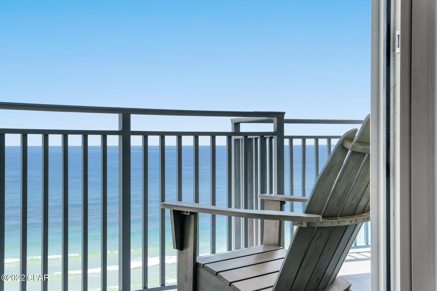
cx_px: 218
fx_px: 546
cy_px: 146
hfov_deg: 43.6
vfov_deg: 29.9
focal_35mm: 45
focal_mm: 30
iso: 400
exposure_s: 1/250
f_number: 5.6
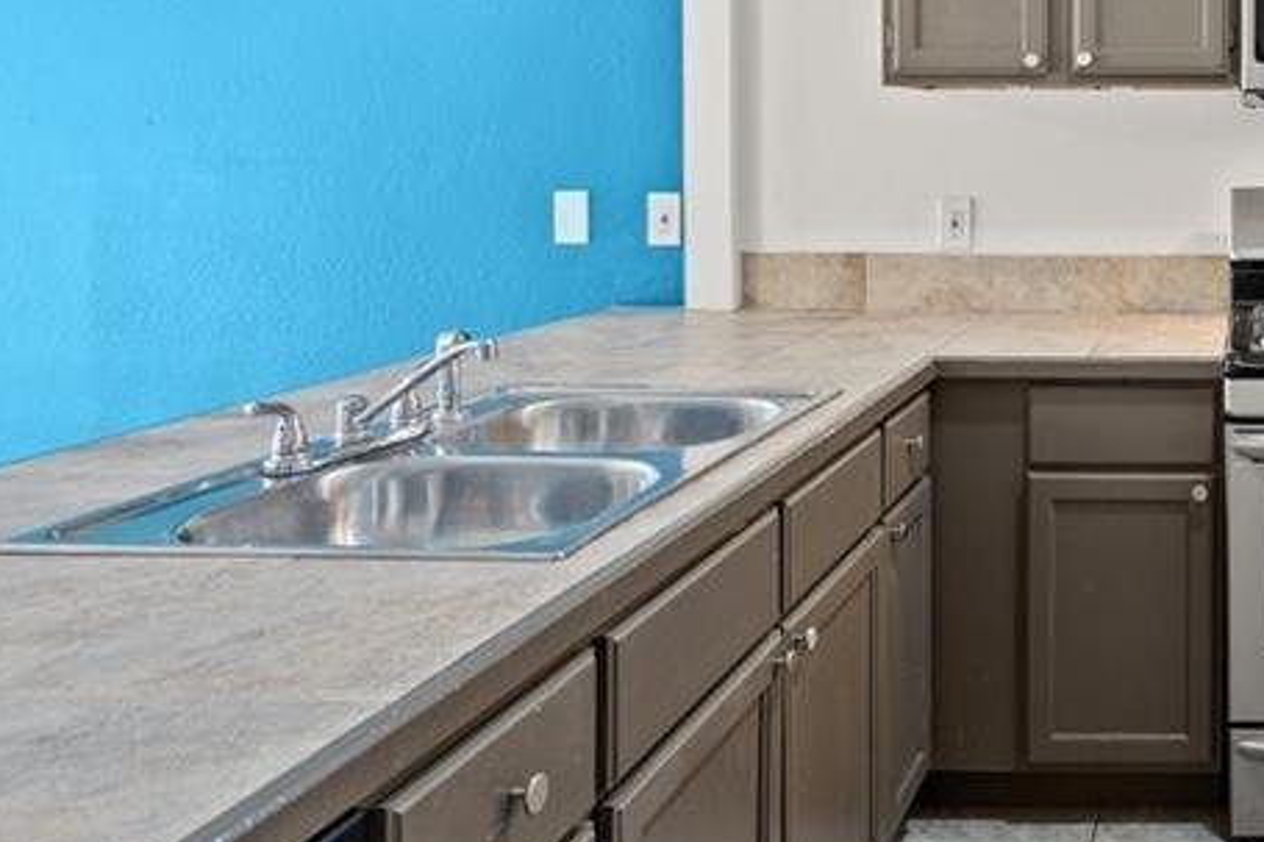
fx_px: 1263
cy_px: 138
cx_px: 1233
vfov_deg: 35.3
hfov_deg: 45.7
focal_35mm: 36
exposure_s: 2.5
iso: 320
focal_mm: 16
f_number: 9
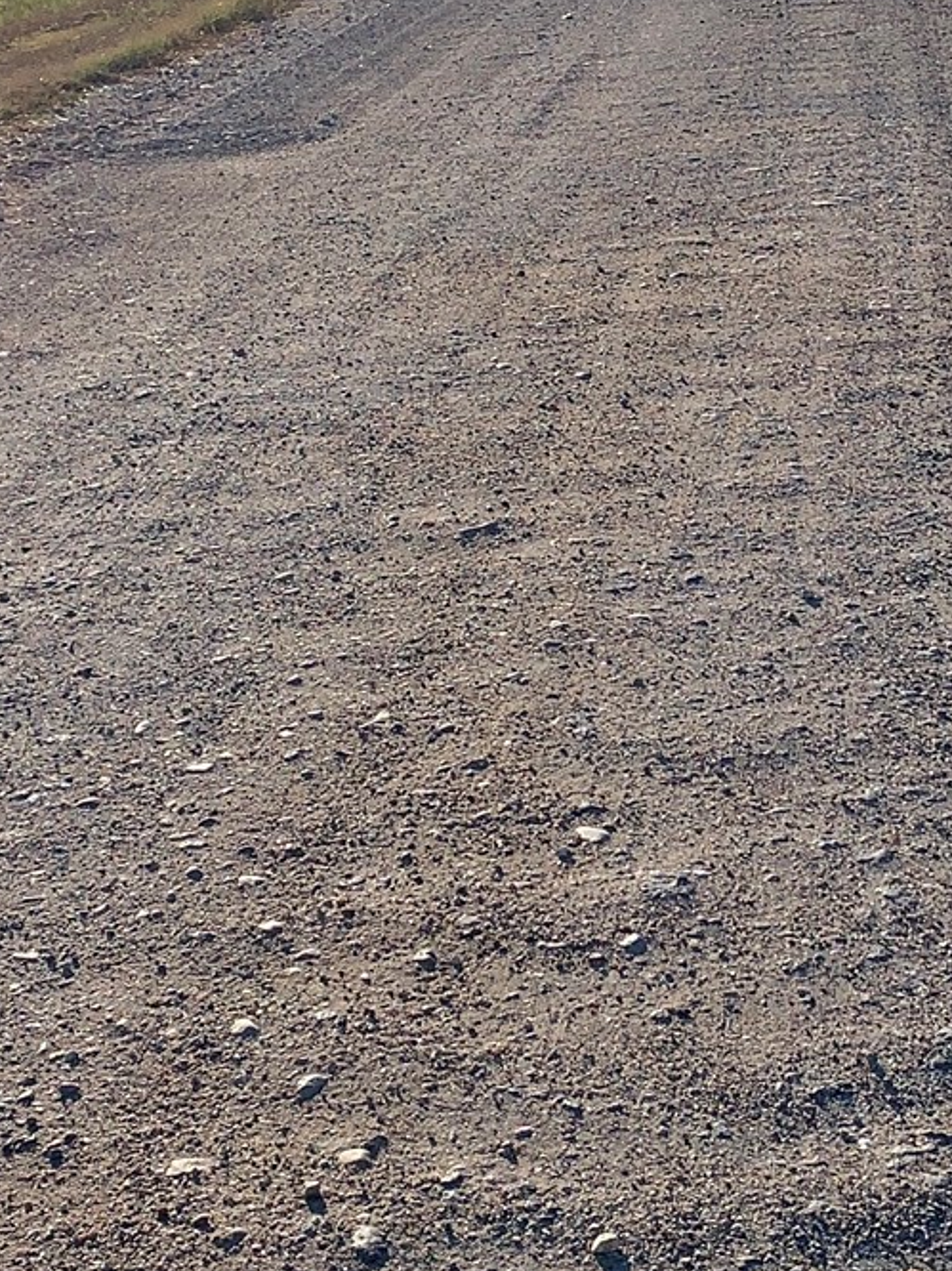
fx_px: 2935
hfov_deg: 18.3
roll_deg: +5.3
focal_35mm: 80
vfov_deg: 24.2
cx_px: 742
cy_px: 323
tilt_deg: -10.6
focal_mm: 4.25
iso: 25
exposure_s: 1/4464
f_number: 1.8
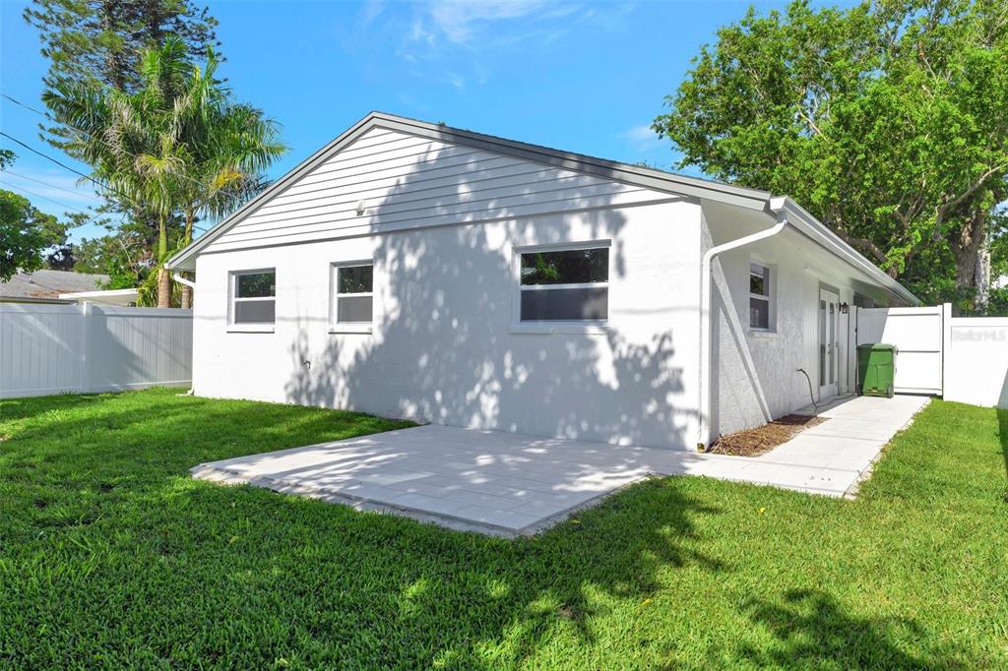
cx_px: 504
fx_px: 672
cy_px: 336
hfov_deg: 73.8
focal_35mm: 24
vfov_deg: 53.1
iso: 200
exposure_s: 1/1000
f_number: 7.1
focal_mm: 24
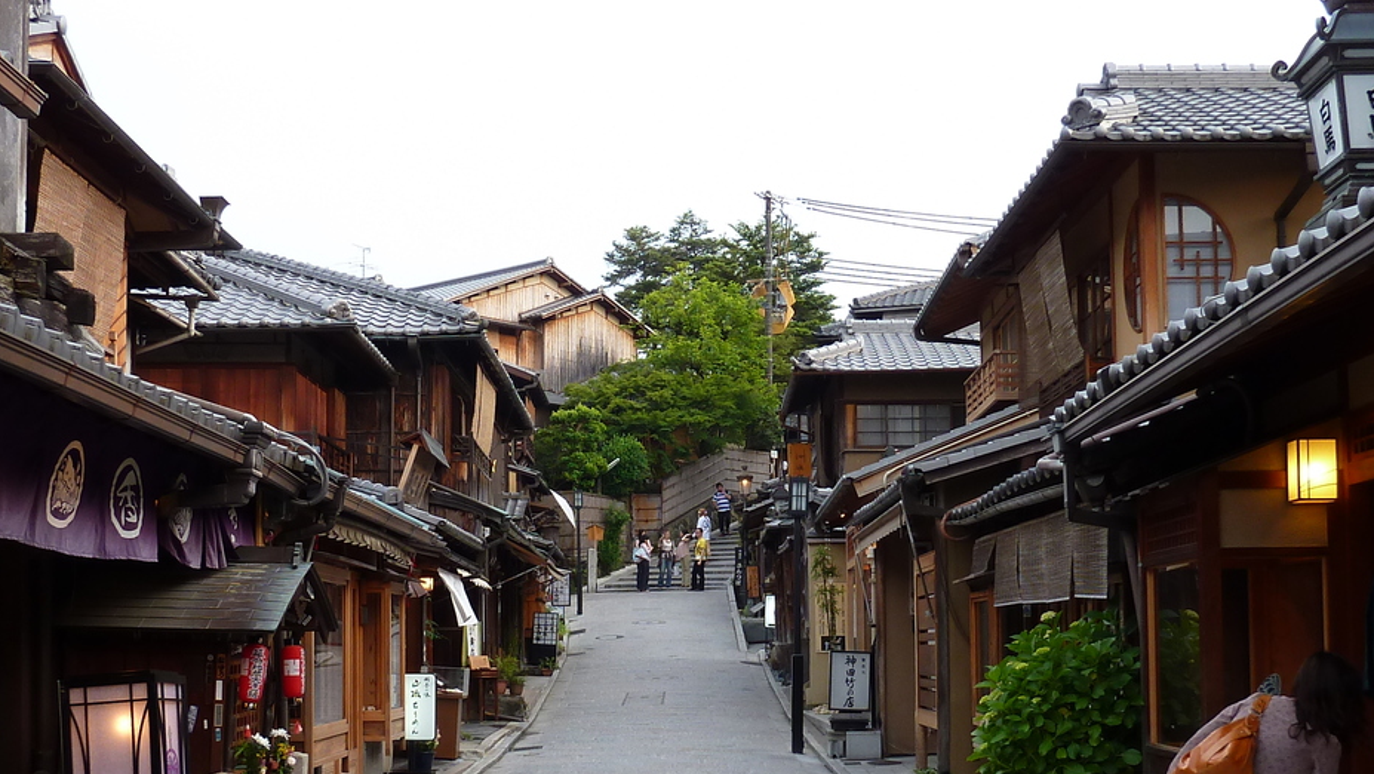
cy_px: 563
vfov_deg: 25.2
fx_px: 1713
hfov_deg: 43.7
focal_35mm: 47
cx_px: 651
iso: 80
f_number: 3.3
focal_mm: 4.1
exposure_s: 1/40
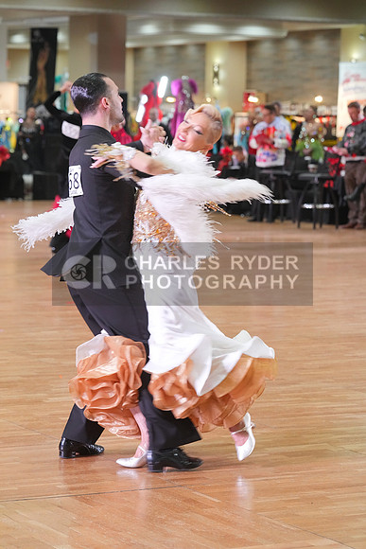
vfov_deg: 16.4
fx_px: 1905
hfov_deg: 11.0
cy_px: 274
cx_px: 183
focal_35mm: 125
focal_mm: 125
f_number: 5.6
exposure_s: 1/200
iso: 3200
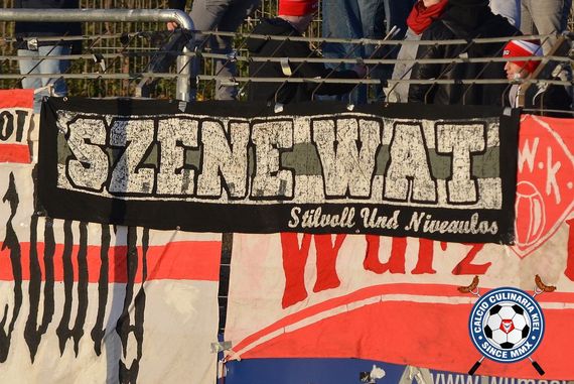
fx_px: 4787
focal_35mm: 300
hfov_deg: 6.9
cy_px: 192
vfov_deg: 4.6
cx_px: 287
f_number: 6.3
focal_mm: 200
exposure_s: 1/1600
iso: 400
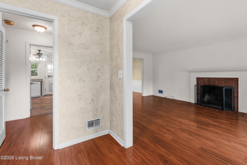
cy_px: 82
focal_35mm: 16
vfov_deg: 73.8
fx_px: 110
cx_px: 124
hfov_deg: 96.7
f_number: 11
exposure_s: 1/1.67
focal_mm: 16
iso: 400
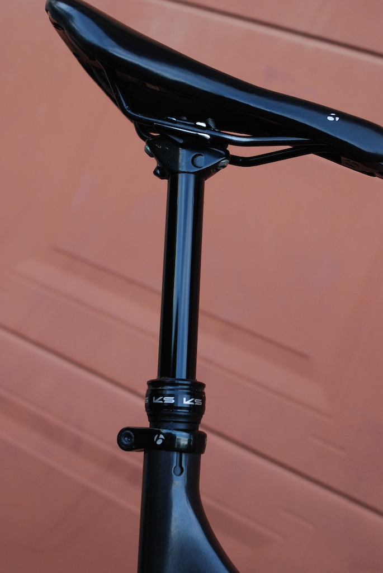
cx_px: 192
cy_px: 286
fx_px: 836
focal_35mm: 52
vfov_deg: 37.8
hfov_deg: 25.8
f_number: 4.5
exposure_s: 1/200
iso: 400
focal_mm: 35
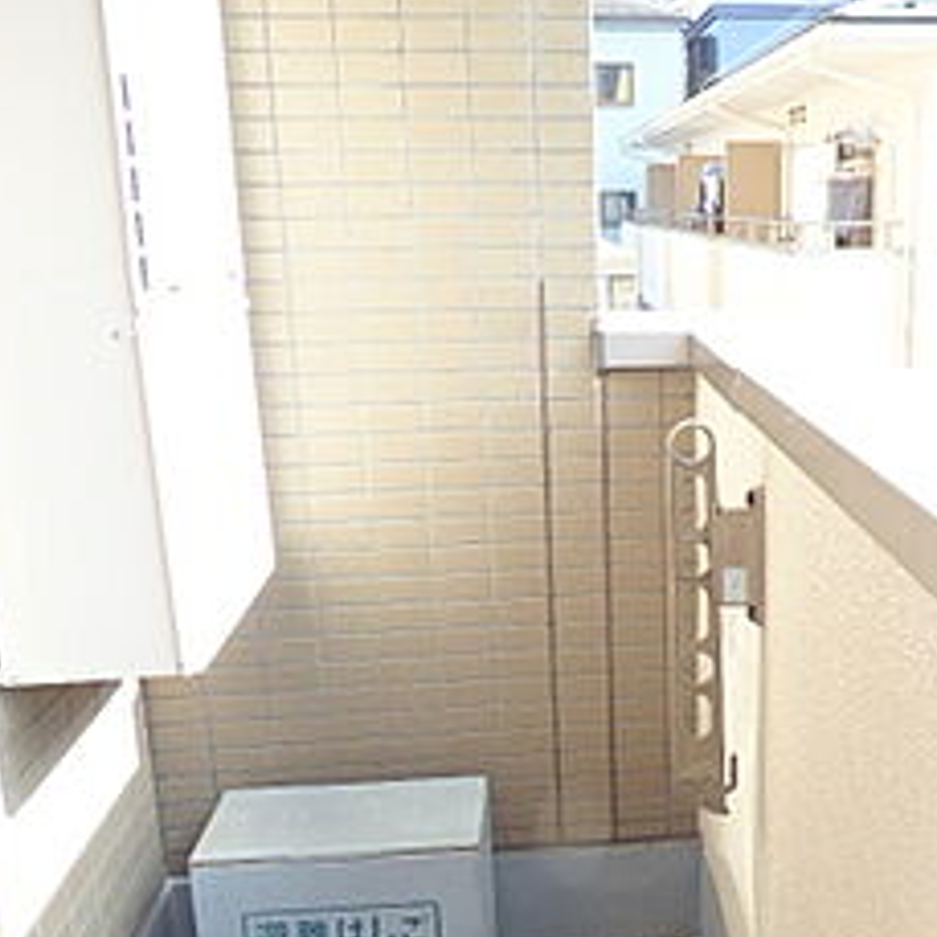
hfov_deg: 43.6
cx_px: 691
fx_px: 1133
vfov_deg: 44.9
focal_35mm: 37
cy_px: 499
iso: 100
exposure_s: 1/125
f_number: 3.2
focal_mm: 3.58
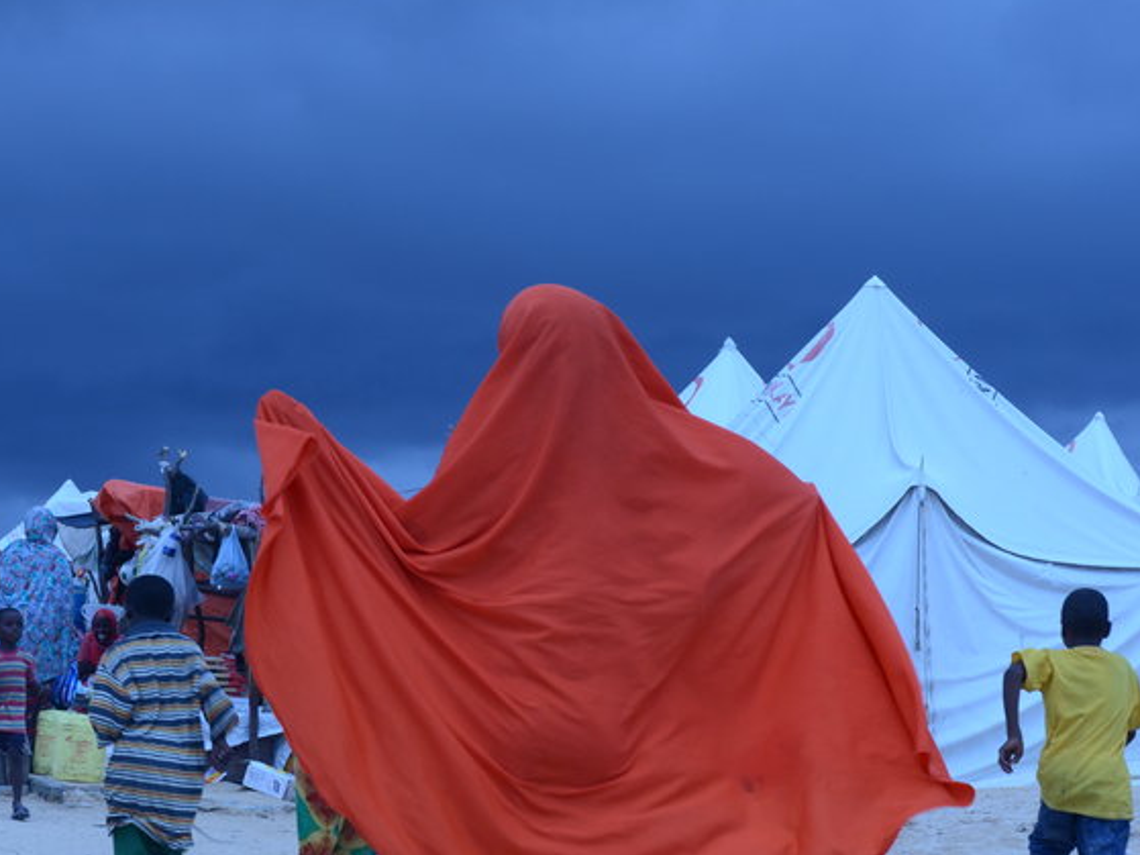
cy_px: 665
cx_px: 555
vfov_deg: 12.7
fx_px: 3819
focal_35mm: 116
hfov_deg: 17.0
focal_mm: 44
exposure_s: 1/200
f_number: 9
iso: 200
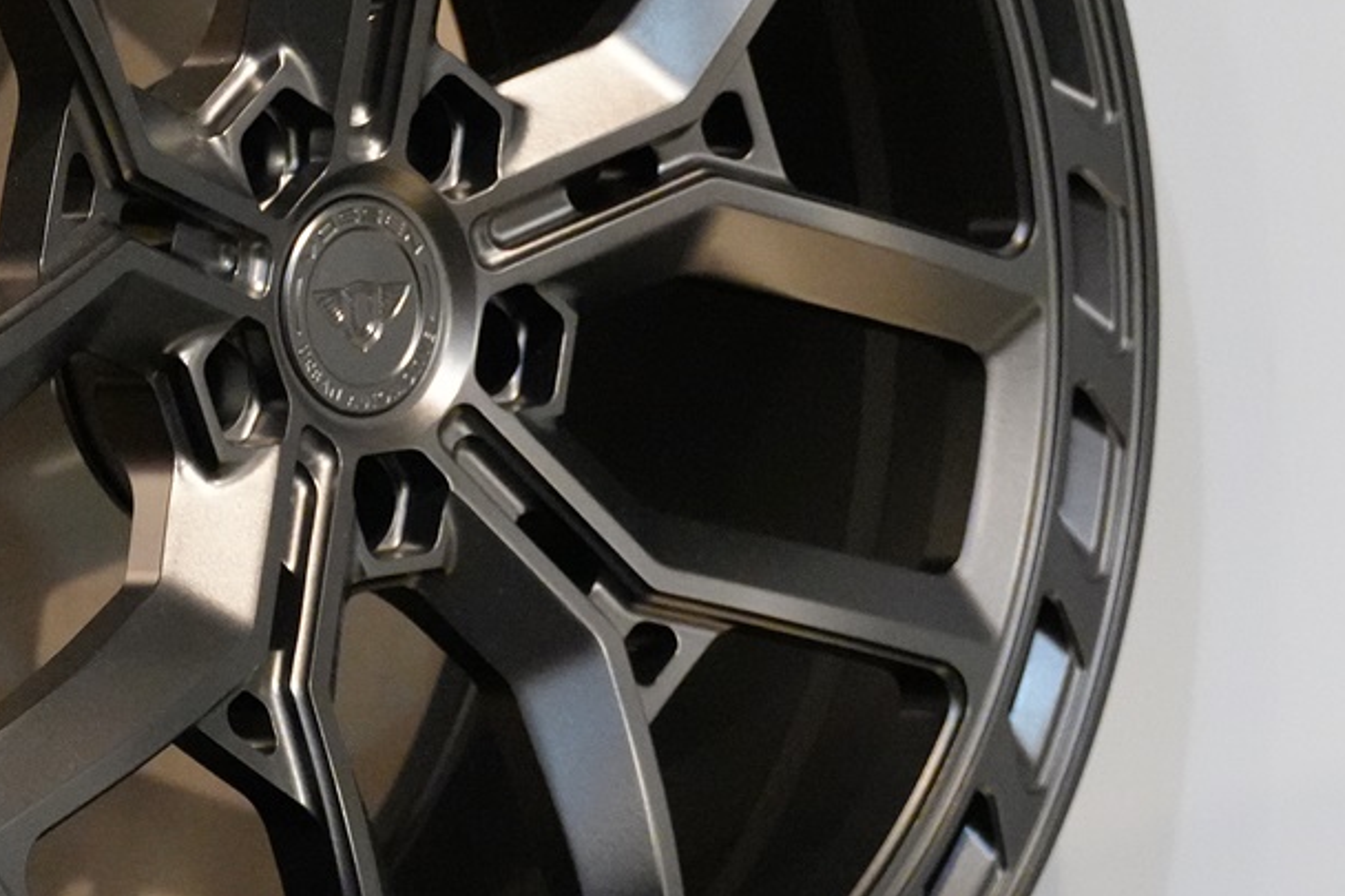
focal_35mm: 159
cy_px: 305
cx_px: 179
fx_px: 5947
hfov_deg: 12.8
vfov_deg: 8.6
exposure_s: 1/60
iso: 6400
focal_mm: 43
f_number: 5
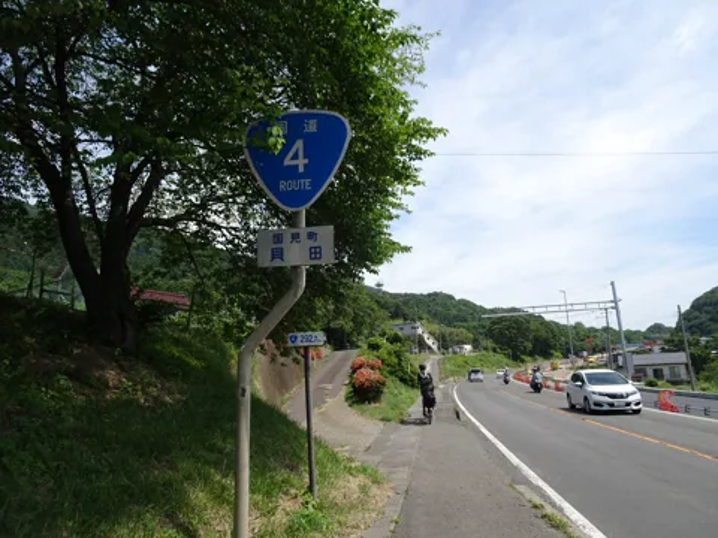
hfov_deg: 71.6
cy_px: 269
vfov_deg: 56.8
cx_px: 359
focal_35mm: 24
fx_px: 498
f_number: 3.5
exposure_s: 1/640
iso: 80
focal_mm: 4.1
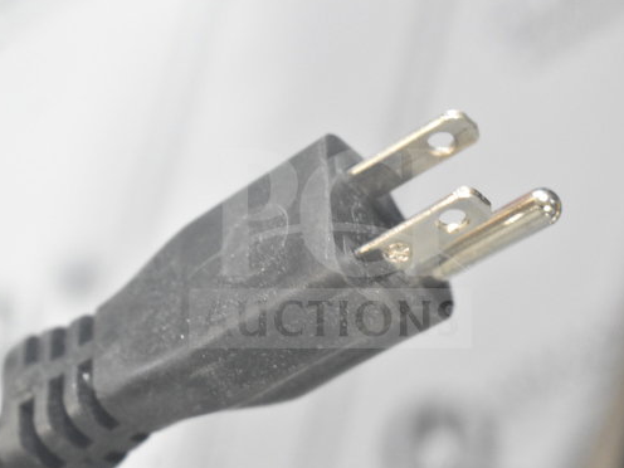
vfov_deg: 15.2
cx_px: 330
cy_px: 248
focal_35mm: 98
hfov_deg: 20.1
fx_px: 1759
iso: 6400
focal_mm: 55
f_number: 7.1
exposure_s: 1/200
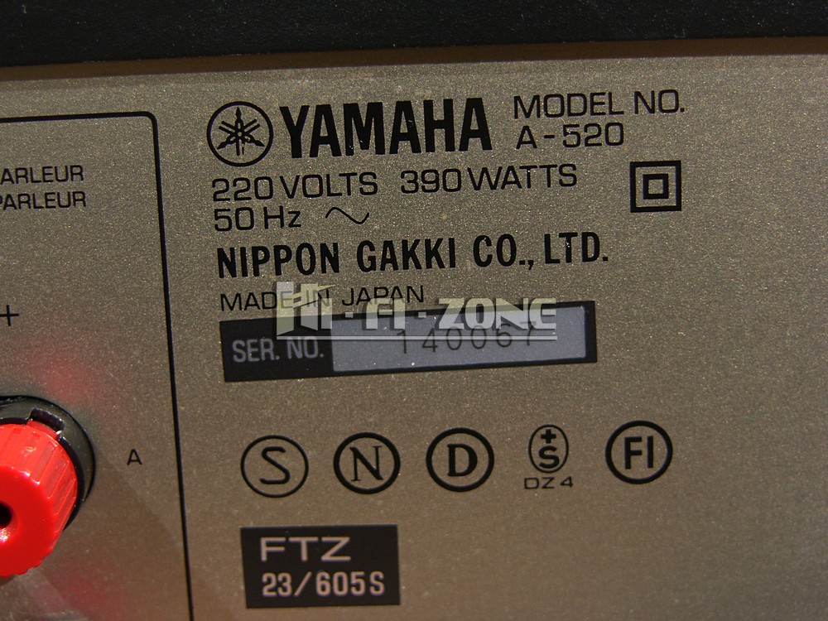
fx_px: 2033
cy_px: 310
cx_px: 414
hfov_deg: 23.0
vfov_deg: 17.4
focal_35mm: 85
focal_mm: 22
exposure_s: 1/80
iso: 50
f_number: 3.2
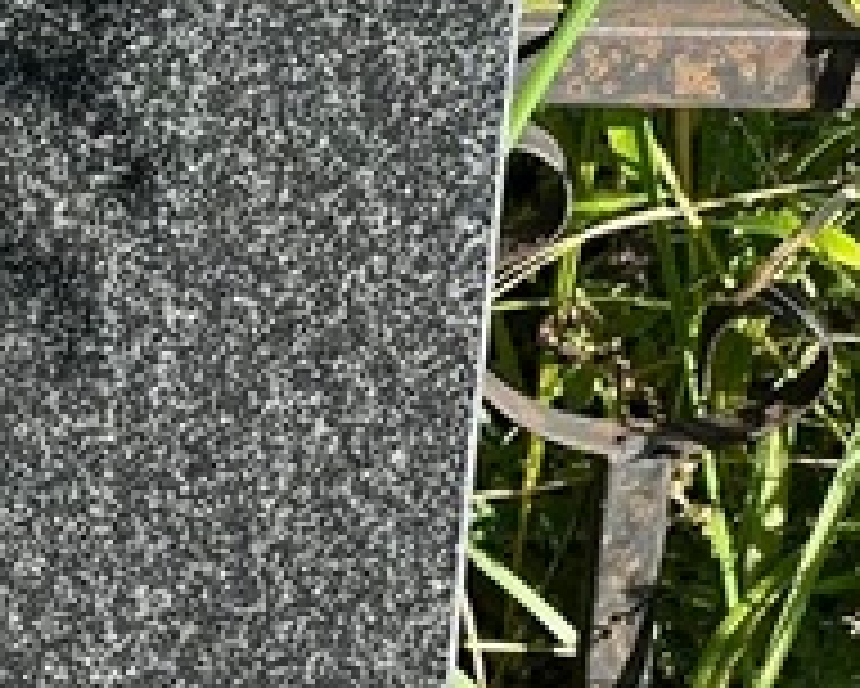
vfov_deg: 4.9
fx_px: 7996
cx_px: -774
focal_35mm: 314
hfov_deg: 6.0
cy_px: 445
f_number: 2.8
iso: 32
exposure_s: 1/256
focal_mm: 9
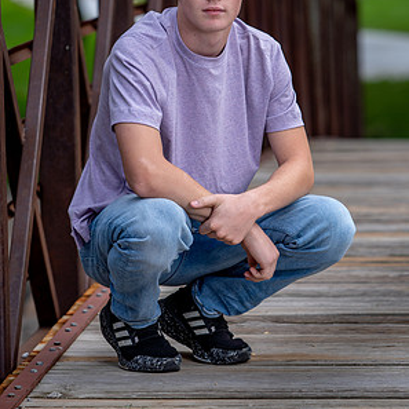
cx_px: 204
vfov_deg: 8.5
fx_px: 2754
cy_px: 140
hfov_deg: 8.5
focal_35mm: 206
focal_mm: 160
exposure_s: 1/250
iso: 100
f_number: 4
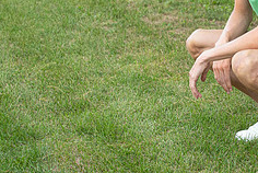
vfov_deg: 7.4
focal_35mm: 184
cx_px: 277
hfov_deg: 11.0
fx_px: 1320
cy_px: -9
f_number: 6.3
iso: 500
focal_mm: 75
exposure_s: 1/200
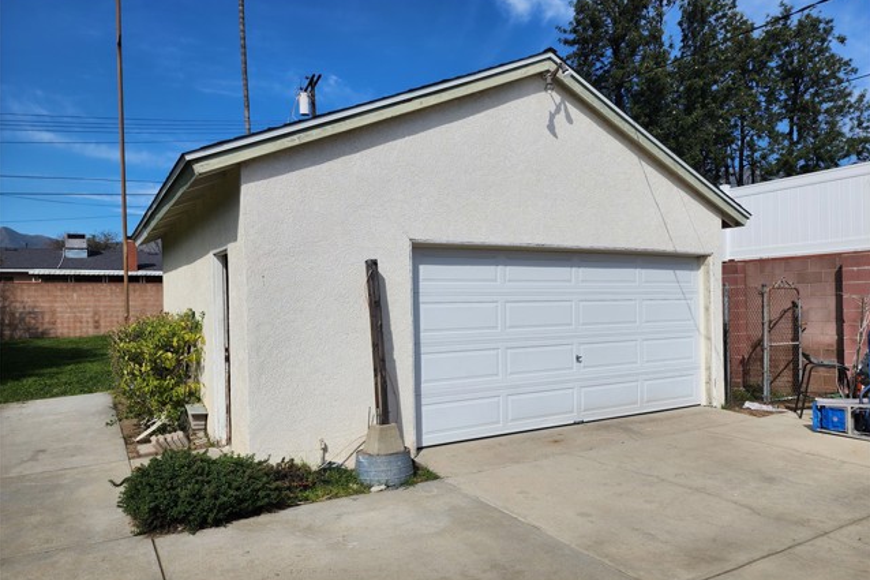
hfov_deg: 73.8
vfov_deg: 53.1
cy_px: 308
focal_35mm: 24
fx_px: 580
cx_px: 435
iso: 12
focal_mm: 6.4
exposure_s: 1/1925
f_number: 1.8
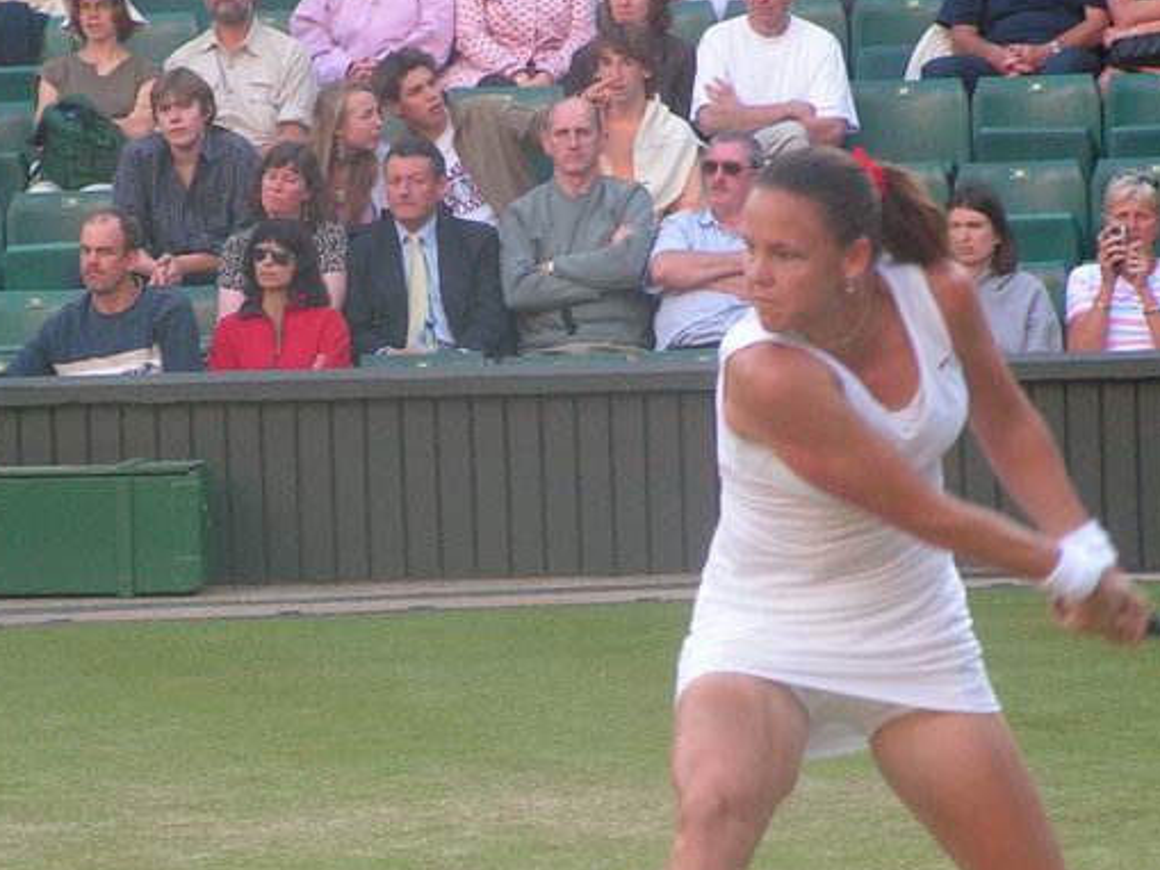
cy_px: 485
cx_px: 444
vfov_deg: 4.8
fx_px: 10424
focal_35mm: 311
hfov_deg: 6.4
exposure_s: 1/200
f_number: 3.2
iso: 125
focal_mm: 32.9
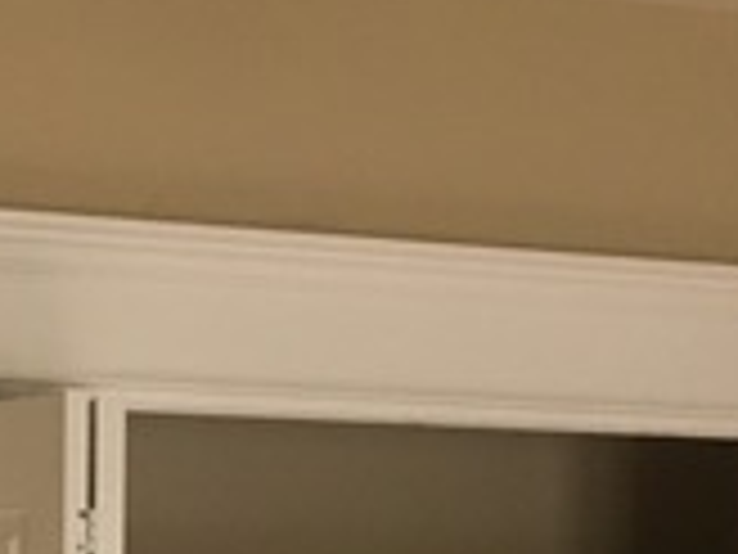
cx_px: 50
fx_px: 2409
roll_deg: +0.4
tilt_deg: -3.8
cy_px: 905
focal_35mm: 113
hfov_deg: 17.1
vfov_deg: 12.3
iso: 80
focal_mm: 4.15
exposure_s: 1/15
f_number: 2.2
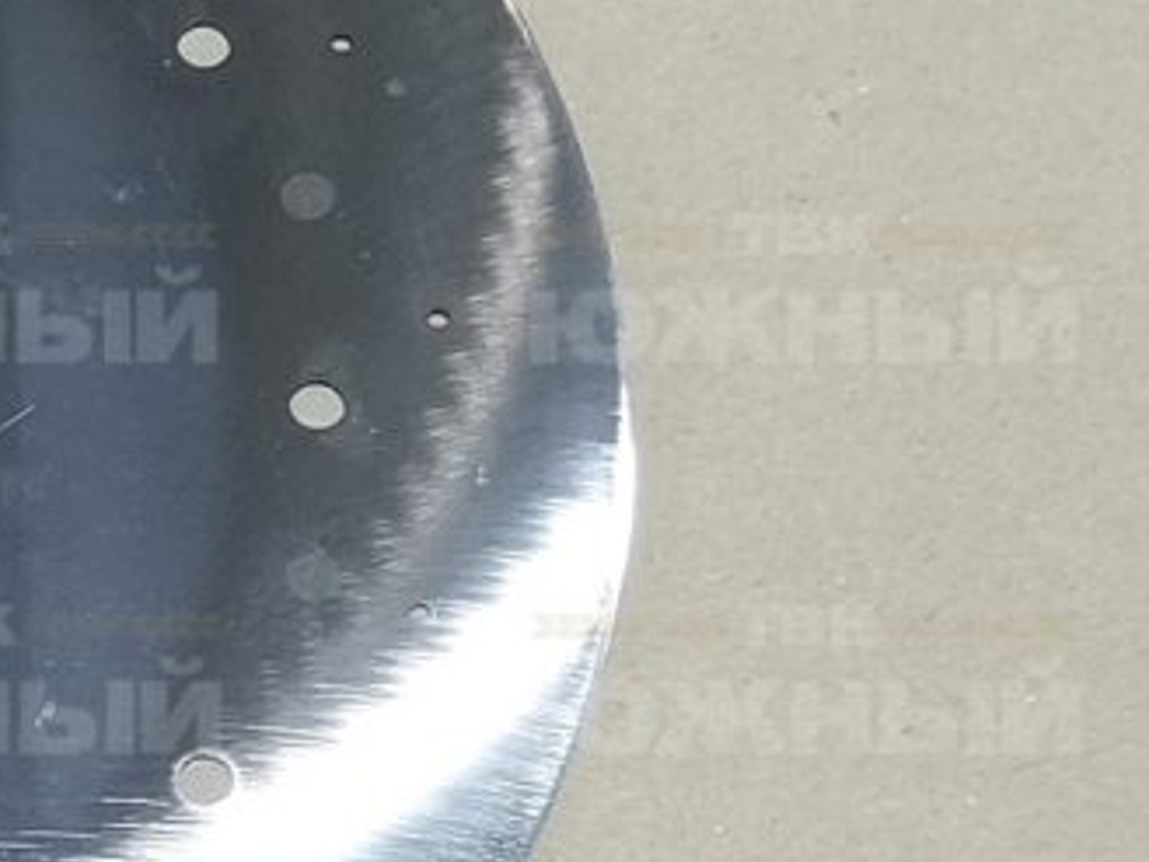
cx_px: -468
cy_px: 562
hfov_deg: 21.1
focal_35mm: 81
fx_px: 2690
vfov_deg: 18.2
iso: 250
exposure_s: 1/100
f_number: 1.4
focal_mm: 4.66
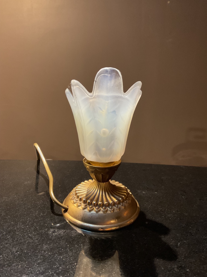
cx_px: 104
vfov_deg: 61.7
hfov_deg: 48.2
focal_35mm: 29
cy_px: 138
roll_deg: -1.3
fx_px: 231
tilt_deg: -13.5
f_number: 1.8
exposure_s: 1/25
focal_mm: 3
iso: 250
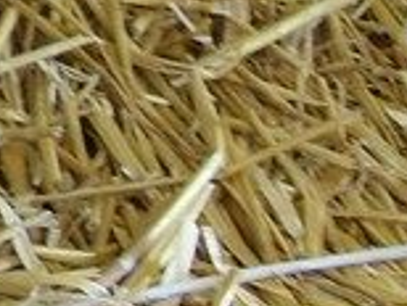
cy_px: -361
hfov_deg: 6.0
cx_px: -949
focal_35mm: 296
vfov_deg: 4.9
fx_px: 3486
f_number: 2.8
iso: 50
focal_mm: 7.8
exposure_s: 1/7
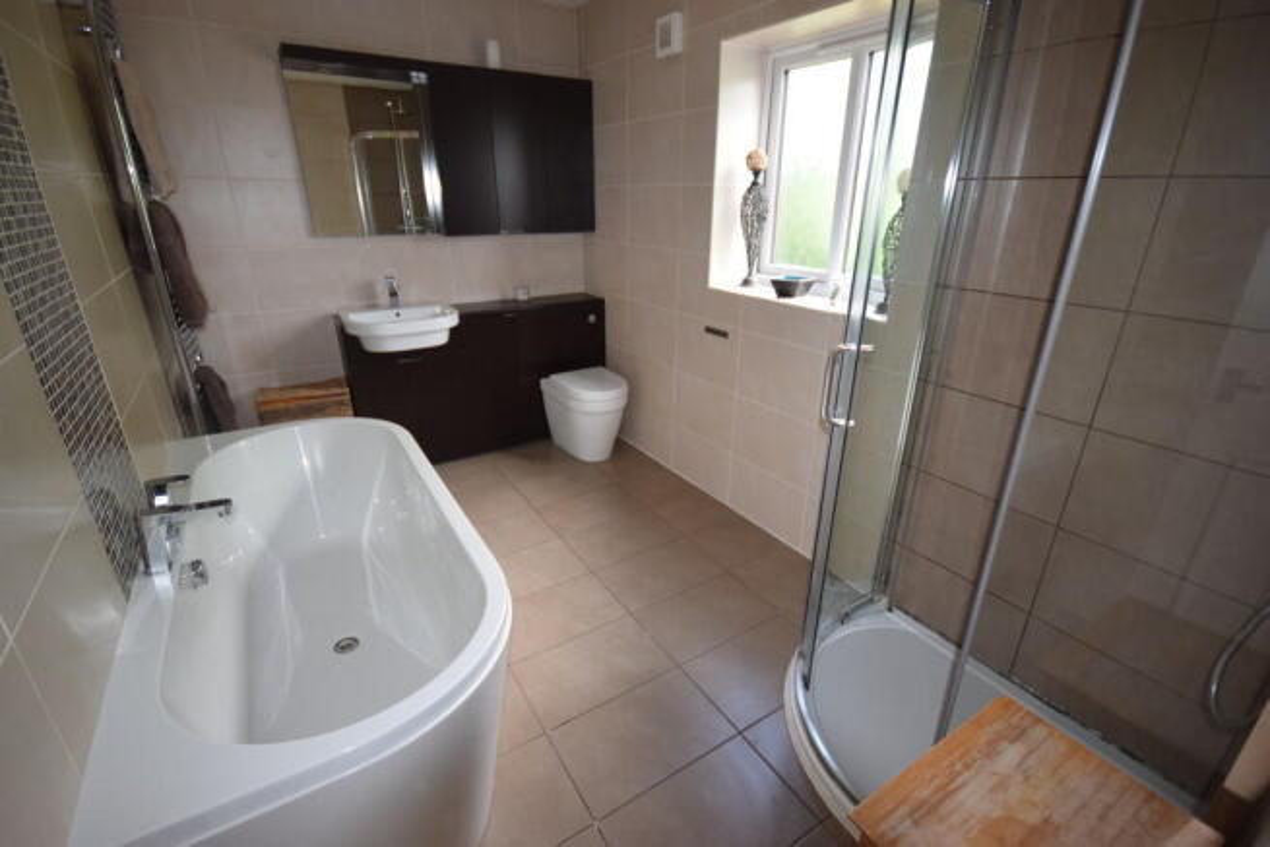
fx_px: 582
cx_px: 635
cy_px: 424
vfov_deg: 72.1
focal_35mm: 16
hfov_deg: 95.0
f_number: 4.5
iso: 800
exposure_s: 1/80
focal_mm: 11
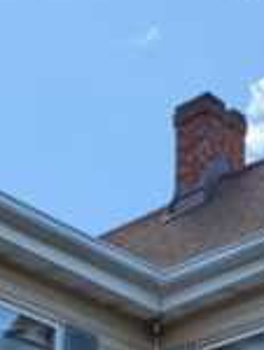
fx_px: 1247
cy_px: 805
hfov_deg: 12.0
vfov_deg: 12.8
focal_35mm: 123
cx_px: 19
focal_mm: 6.9
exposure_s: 1/876
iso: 23
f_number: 1.68
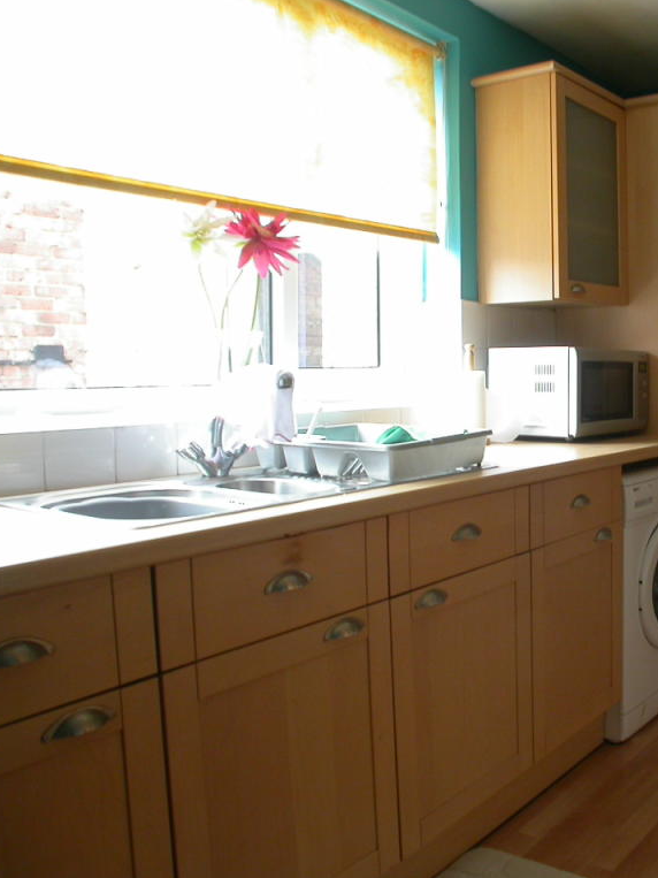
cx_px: 574
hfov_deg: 27.7
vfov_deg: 37.5
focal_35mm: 51
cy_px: 438
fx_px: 1293
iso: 100
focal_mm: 7.85
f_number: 2.6
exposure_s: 1/12.2
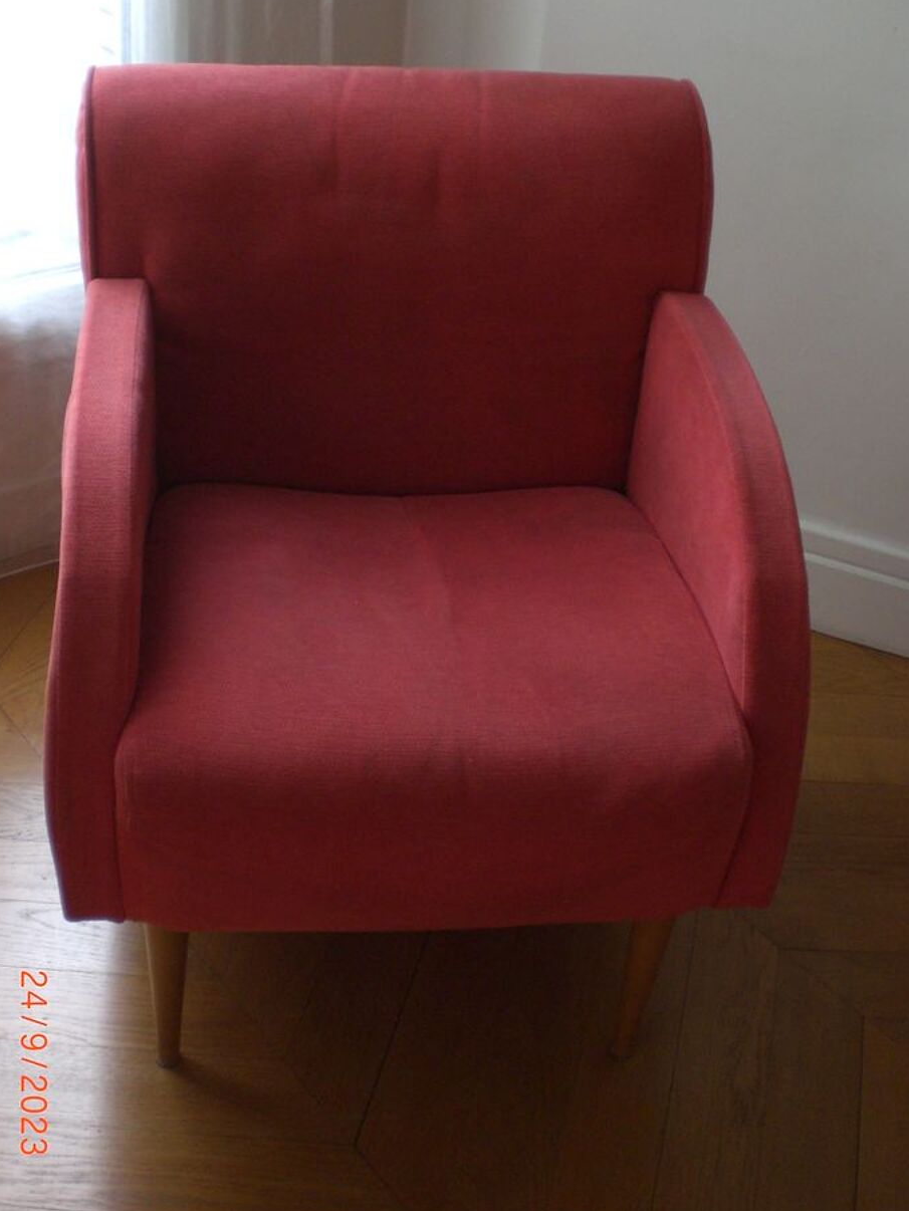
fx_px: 1470
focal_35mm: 42
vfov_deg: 44.8
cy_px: 568
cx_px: 433
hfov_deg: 34.4
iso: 200
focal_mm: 6.3
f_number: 3.1
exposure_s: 1/60
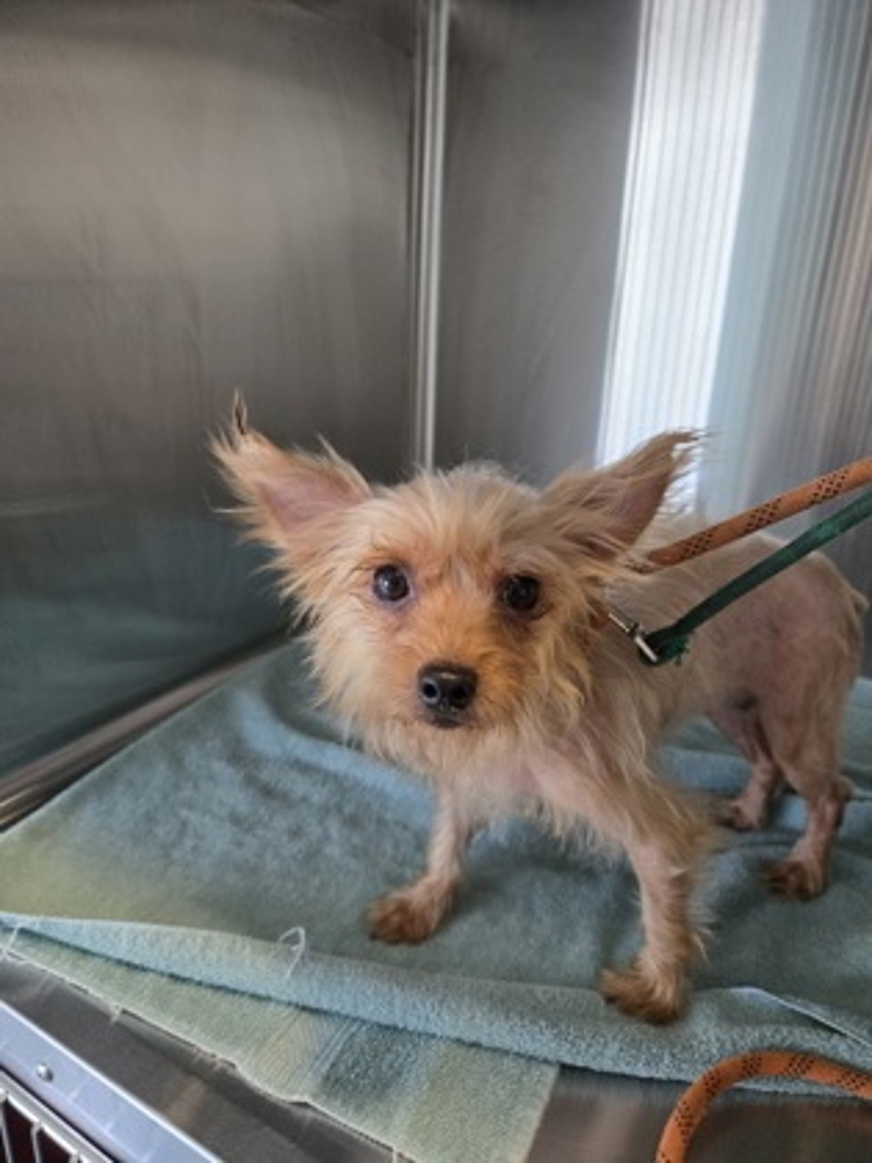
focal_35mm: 23
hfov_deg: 58.9
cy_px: 582
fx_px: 773
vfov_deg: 73.9
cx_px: 436
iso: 200
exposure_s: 1/120
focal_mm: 5.4
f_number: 1.8
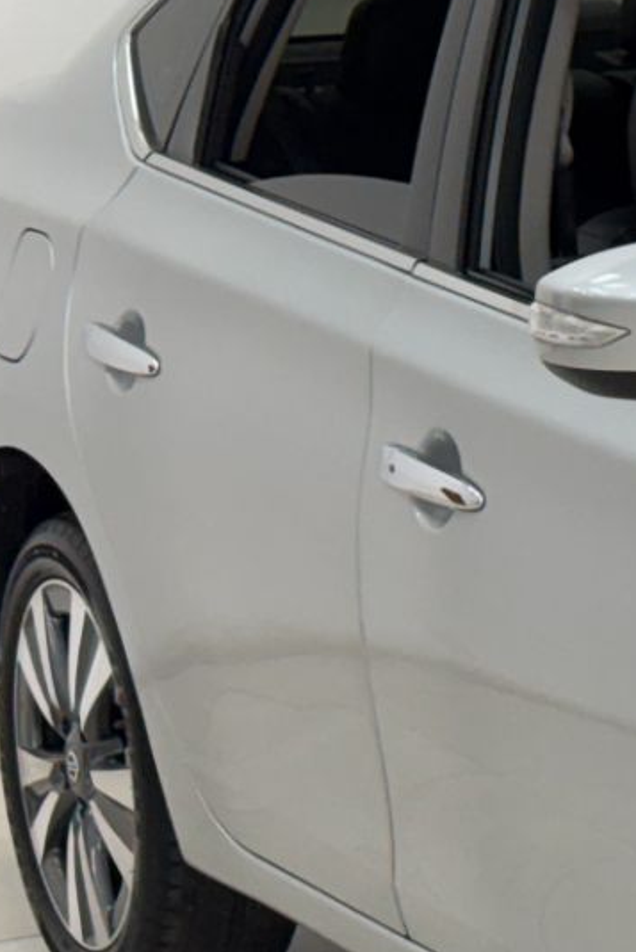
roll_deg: +2.0
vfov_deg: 11.5
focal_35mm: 179
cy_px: 655
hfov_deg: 7.2
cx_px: 1543
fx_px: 4740
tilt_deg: -11.1
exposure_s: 1/120
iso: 125
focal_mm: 6.76
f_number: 1.78
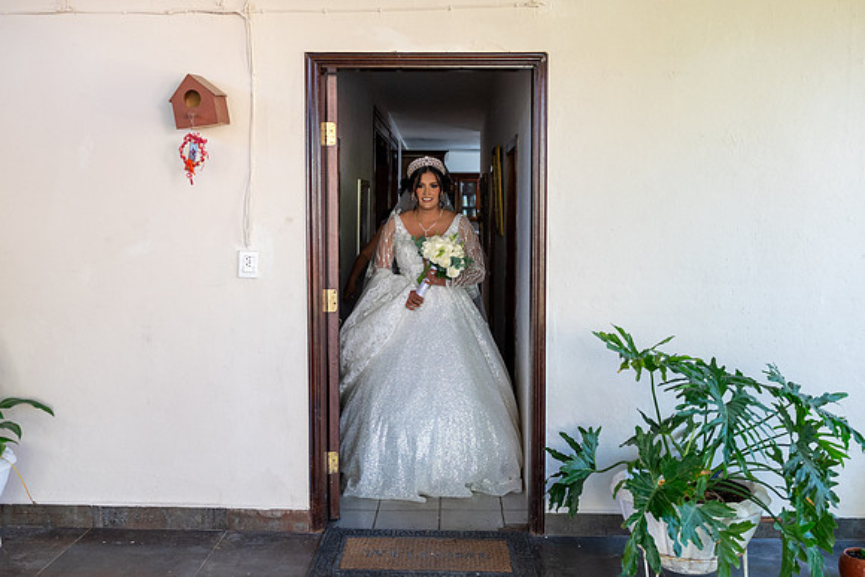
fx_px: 851
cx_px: 432
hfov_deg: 53.9
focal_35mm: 35
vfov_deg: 37.5
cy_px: 288
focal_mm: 35
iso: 1600
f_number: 3.5
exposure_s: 1/320
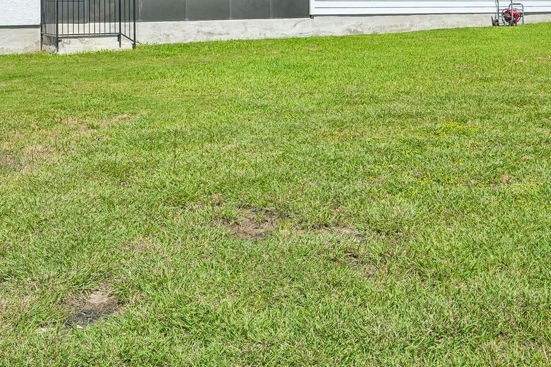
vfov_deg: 28.1
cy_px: 0
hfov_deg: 43.6
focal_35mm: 45
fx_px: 689
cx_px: 278
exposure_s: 1/1600
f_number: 8
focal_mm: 17
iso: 500
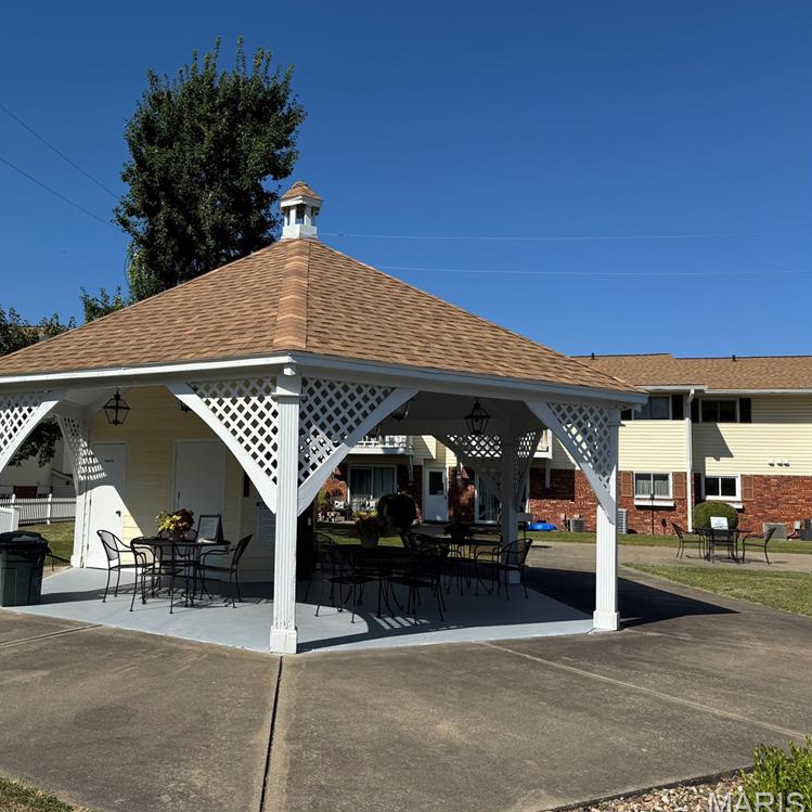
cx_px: 261
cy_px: 411
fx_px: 770
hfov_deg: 54.3
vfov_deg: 55.6
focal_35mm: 29
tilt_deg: +5.0
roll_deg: -2.1
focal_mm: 6.76
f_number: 1.78
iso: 80
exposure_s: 1/5814
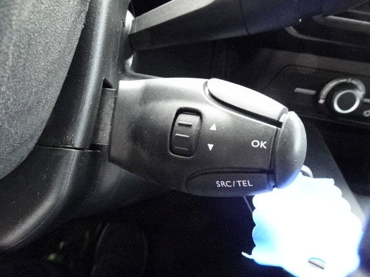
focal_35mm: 24
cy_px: 138
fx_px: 257
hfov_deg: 71.6
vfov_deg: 56.8
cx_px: 185
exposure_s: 1/100
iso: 2500
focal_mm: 4.25
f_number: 3.5
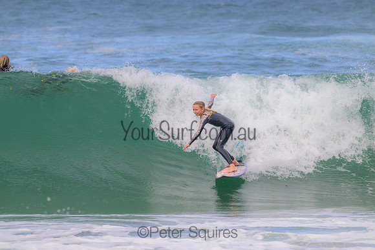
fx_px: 5522
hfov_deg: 3.9
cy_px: 125
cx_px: 188
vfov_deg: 2.6
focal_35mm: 530
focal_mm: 530
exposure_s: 1/1250
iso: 1800
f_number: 11
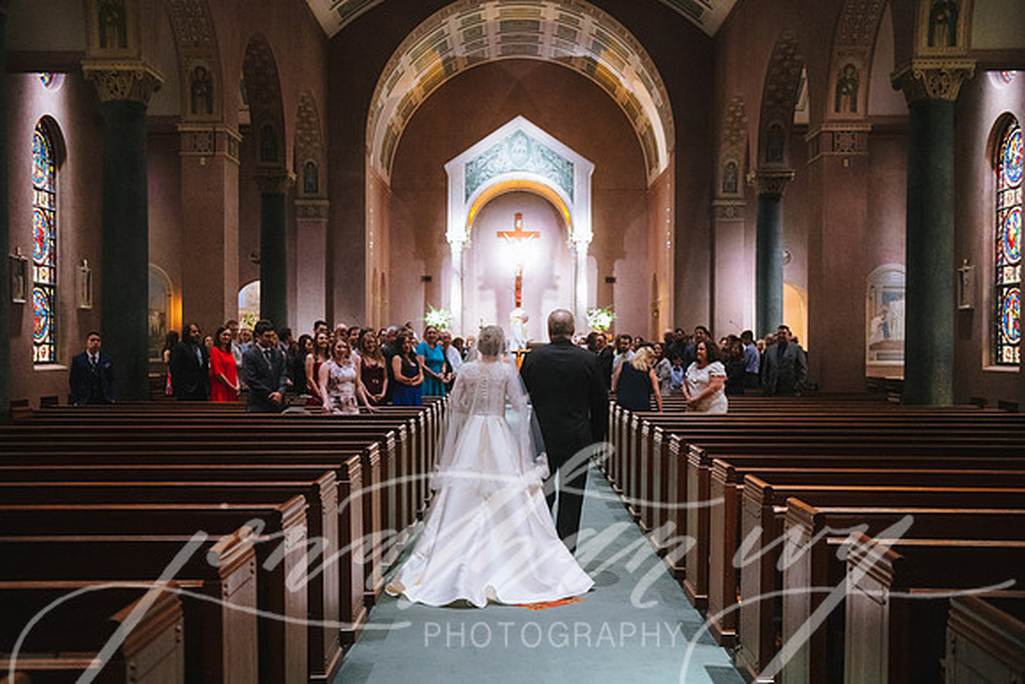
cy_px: 365
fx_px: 1216
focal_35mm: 43
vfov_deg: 31.4
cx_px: 484
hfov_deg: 45.7
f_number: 2.8
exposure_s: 1/400
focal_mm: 40
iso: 5000
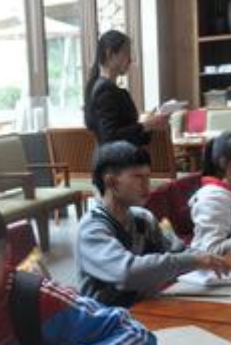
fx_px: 837
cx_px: -26
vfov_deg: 23.1
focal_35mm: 87
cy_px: 249
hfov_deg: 15.3
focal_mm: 25
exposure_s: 1/125
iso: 1100
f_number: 4
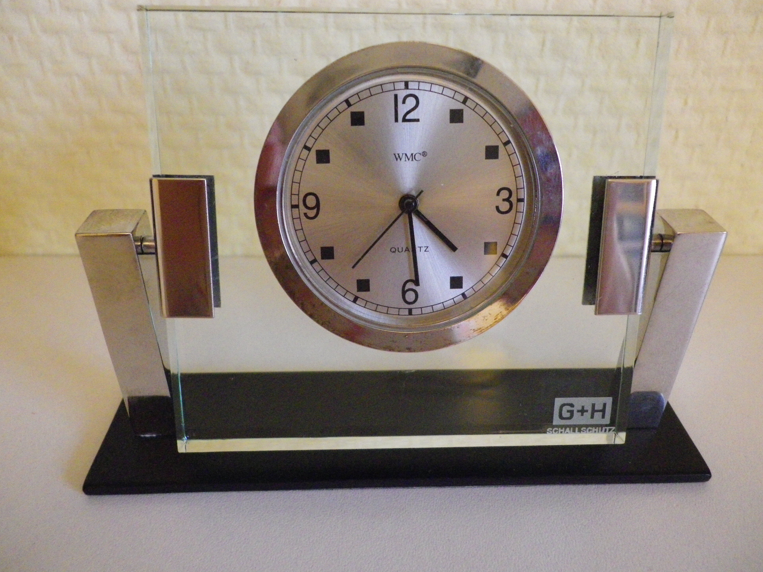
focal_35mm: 29
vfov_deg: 48.2
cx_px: 387
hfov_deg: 61.7
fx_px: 639
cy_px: 283
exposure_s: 1/60
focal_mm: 4.9
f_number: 2.6
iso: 800
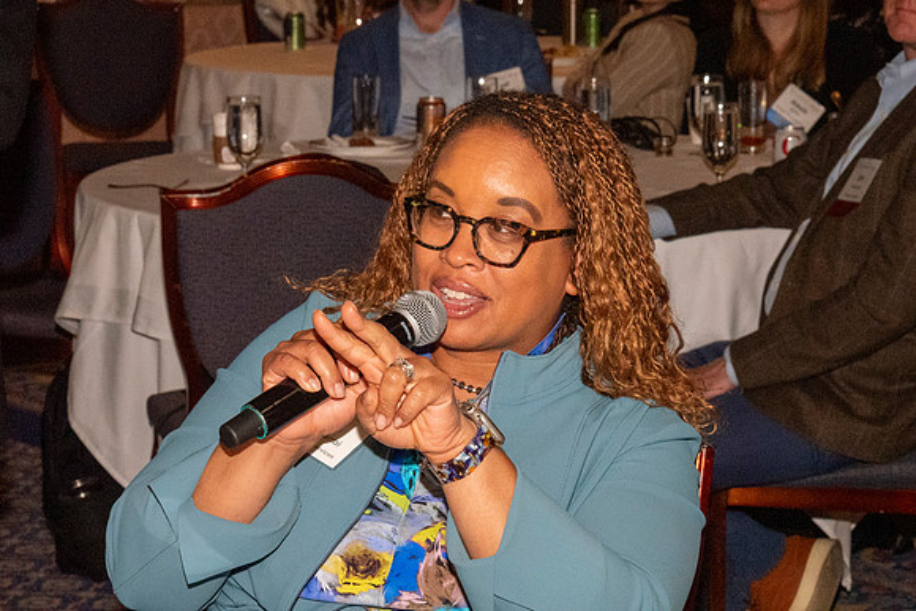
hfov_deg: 16.6
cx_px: 458
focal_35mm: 123
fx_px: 3130
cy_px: 306
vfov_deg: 11.2
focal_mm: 82
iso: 6400
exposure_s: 1/100
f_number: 14
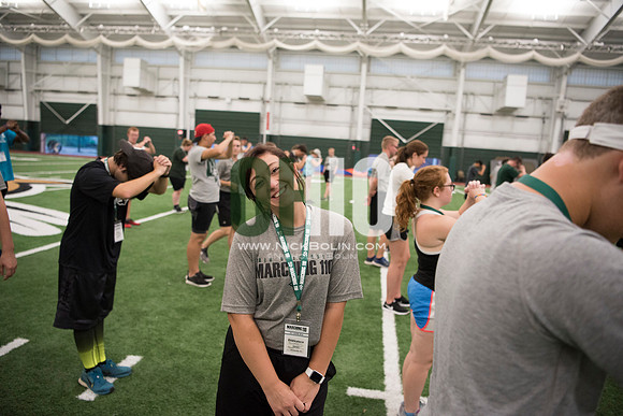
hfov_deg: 65.5
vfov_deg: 46.4
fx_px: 485
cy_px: 208
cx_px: 312
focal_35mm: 28
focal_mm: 28
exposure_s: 1/200
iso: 2000
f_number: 2.8
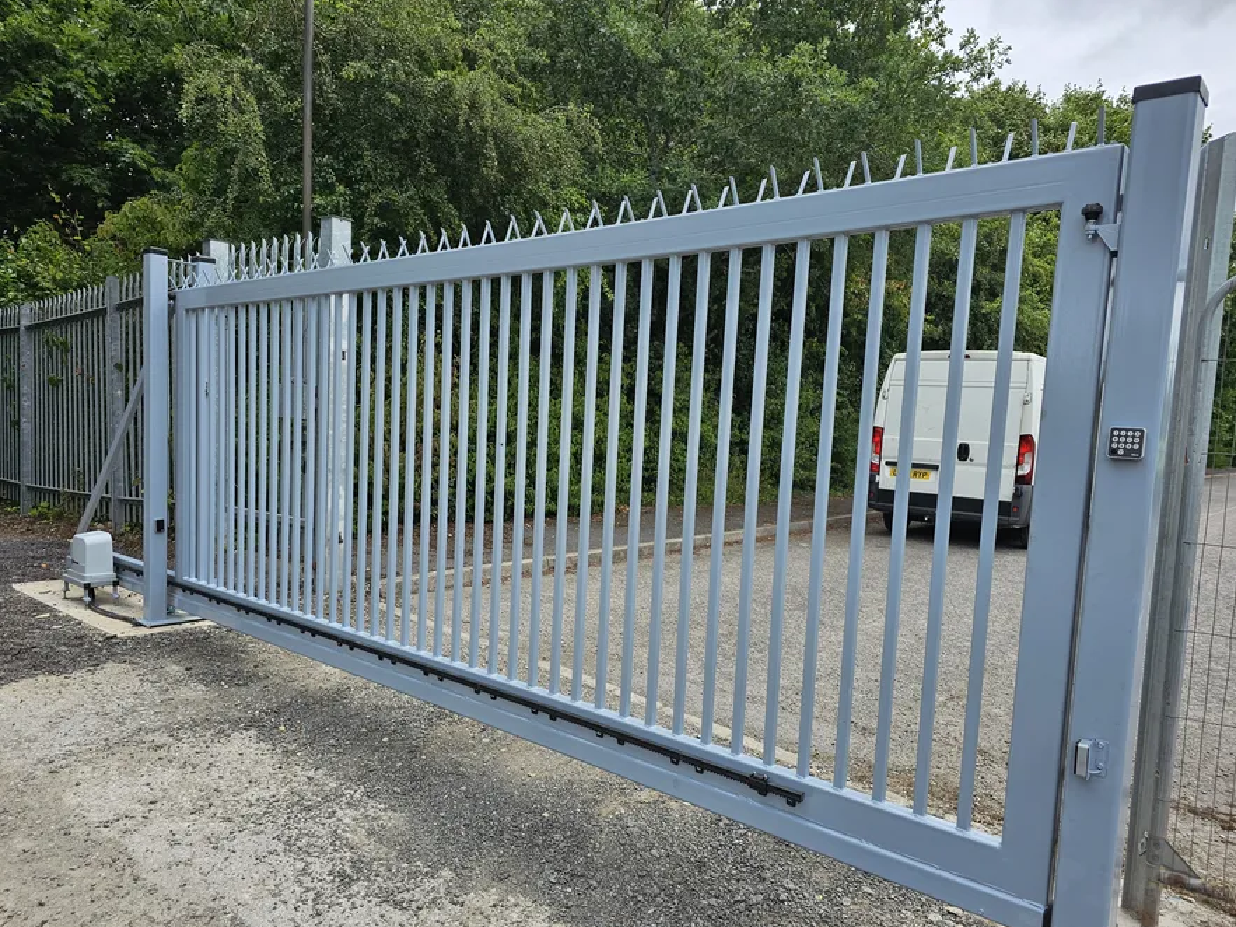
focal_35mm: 25
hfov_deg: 69.4
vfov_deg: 54.8
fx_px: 893
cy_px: 500
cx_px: 610
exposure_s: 1/1013
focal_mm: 6.3
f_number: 1.7
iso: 25
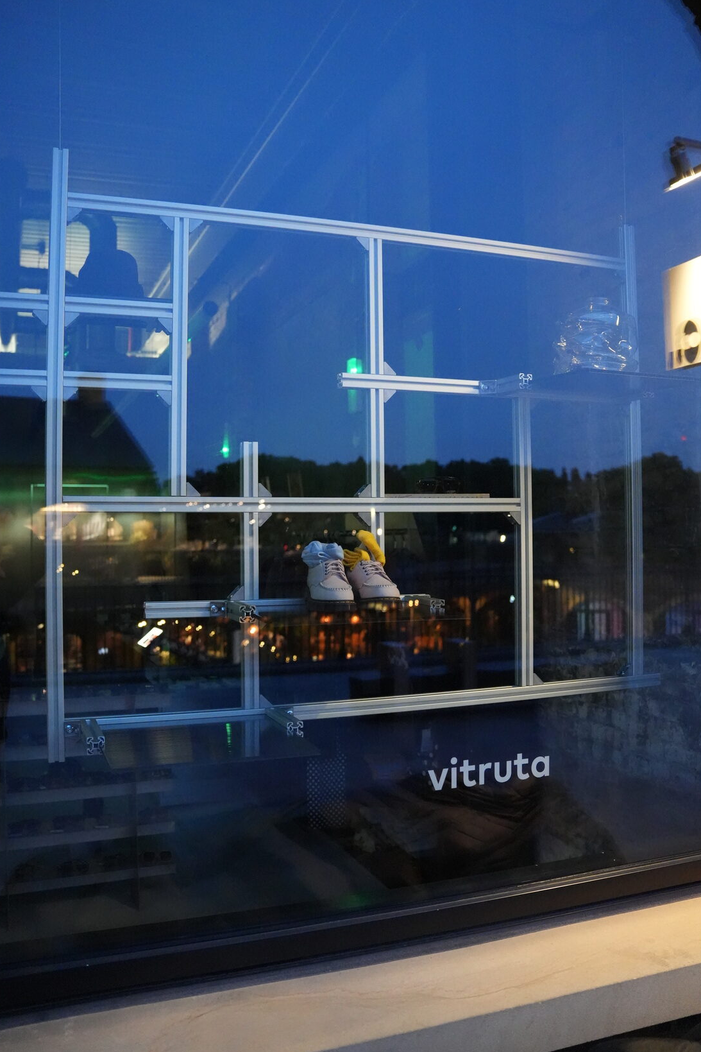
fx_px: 918
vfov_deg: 59.6
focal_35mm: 31
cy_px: 498
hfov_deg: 41.8
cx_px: 335
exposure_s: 1/60
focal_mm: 29.4
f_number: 3.2
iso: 12800
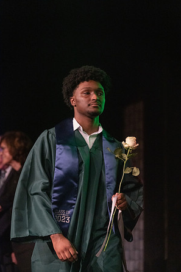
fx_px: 785
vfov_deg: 19.6
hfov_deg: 13.2
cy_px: 137
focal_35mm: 104
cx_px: 90
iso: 16000
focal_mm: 103
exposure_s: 1/1000
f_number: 2.8
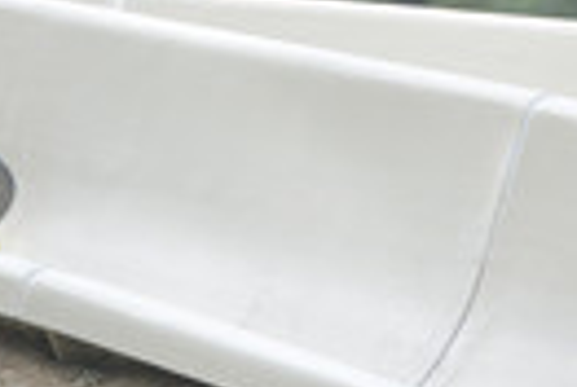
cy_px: 213
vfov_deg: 2.3
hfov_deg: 3.4
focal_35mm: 595
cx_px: -211
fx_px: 9558
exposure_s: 1/640
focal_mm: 195
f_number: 6.3
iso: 560
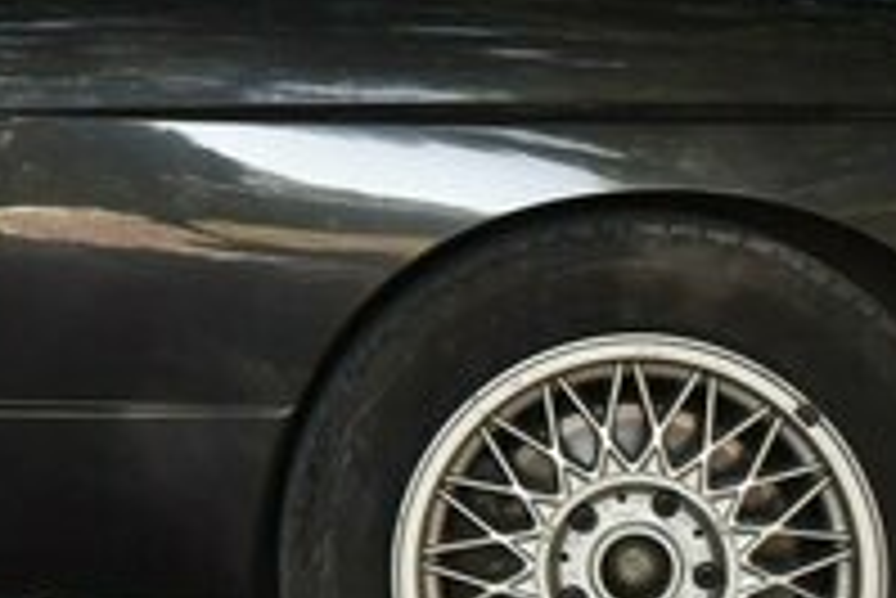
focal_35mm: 226
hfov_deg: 8.8
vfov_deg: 6.1
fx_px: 5629
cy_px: -4
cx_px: -662
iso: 400
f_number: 4
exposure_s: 1/250
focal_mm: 25
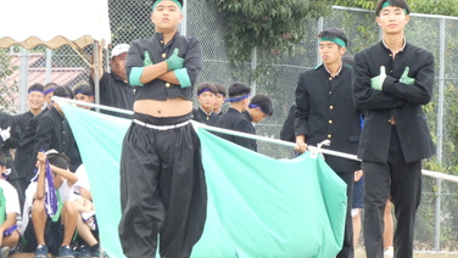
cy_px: 78
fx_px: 7667
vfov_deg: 1.9
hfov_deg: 3.4
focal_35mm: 631
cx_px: 251
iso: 250
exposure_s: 1/100
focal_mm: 81.4
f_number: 5.6
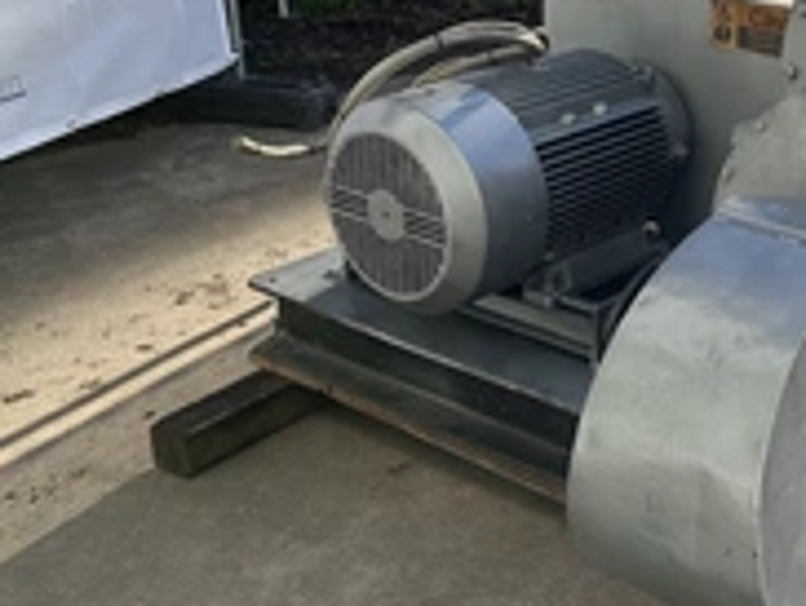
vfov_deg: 25.5
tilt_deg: -23.2
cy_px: 190
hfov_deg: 31.6
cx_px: 775
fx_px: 1329
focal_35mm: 57
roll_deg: +0.7
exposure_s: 1/1890
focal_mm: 5.1
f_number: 1.6
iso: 50
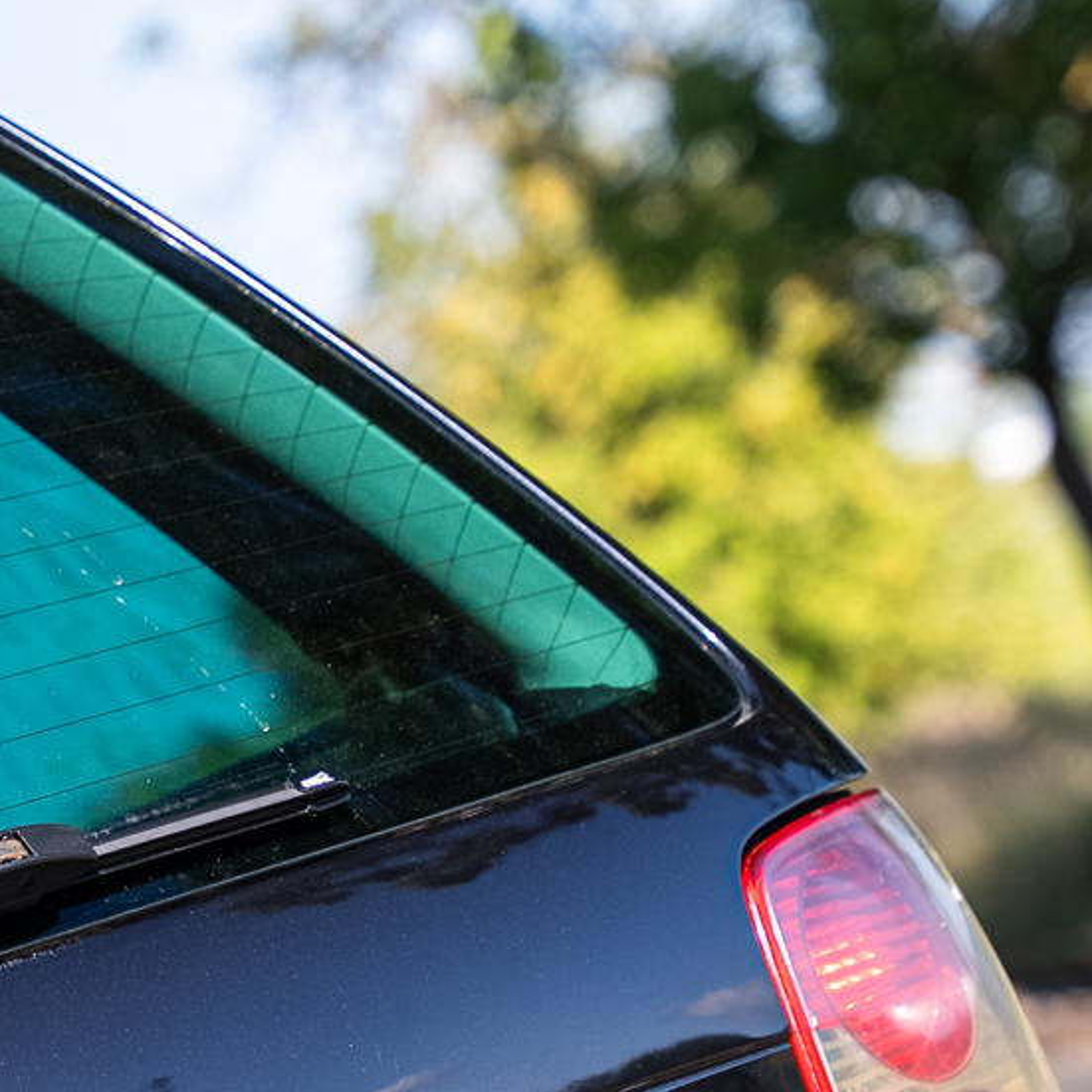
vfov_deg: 8.4
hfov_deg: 8.4
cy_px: 873
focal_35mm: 207
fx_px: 7388
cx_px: 146
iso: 160
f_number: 3.5
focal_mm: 70
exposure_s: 1/200
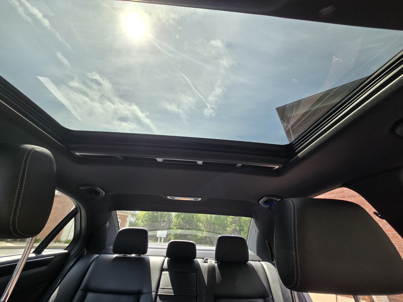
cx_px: 202
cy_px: 151
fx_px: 151
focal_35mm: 13
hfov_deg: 106.2
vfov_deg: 89.9
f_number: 2.2
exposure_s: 1/319
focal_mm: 2.2
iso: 50
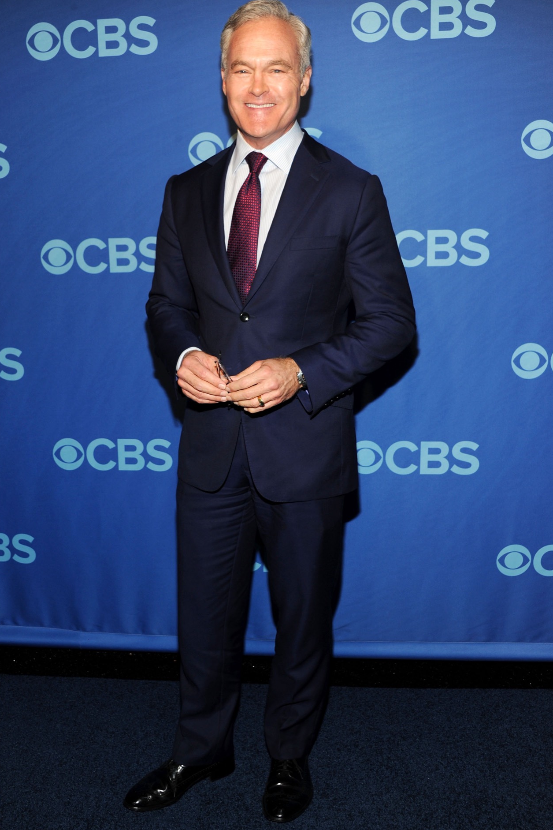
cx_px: 273
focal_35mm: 34
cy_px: 412
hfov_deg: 38.9
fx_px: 783
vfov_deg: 55.8
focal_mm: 32
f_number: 7.1
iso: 400
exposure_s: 1/200
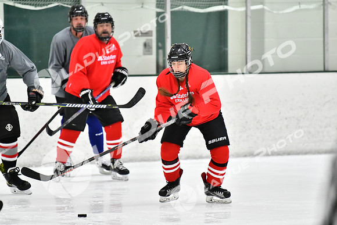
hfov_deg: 7.2
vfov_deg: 4.8
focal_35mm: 285
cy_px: 112
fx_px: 2668
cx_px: 168
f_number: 2.8
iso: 5000
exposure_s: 1/1250
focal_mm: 190
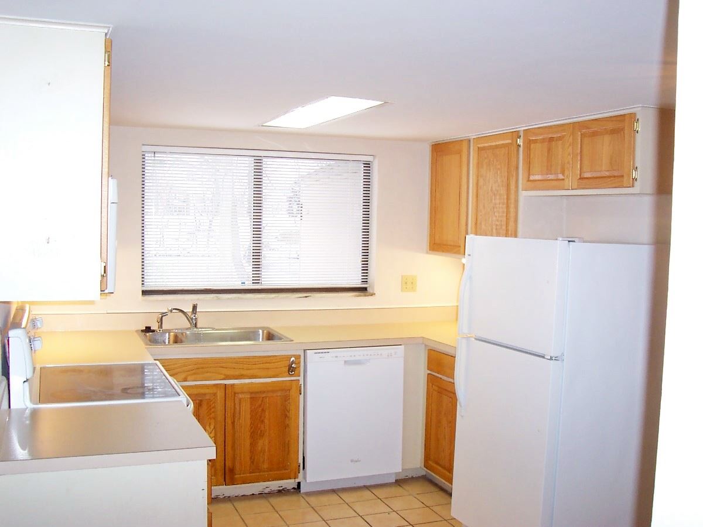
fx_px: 751
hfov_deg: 50.1
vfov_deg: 38.7
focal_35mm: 37
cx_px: 352
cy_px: 264
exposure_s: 1/60
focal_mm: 5.6
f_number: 2.8
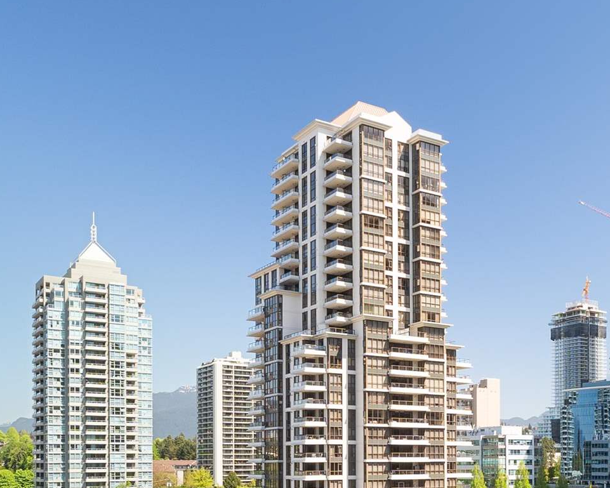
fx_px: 812
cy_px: 460
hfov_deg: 39.8
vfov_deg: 31.5
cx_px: 474
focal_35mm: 45
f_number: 7.1
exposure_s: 1/30
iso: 200
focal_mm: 10
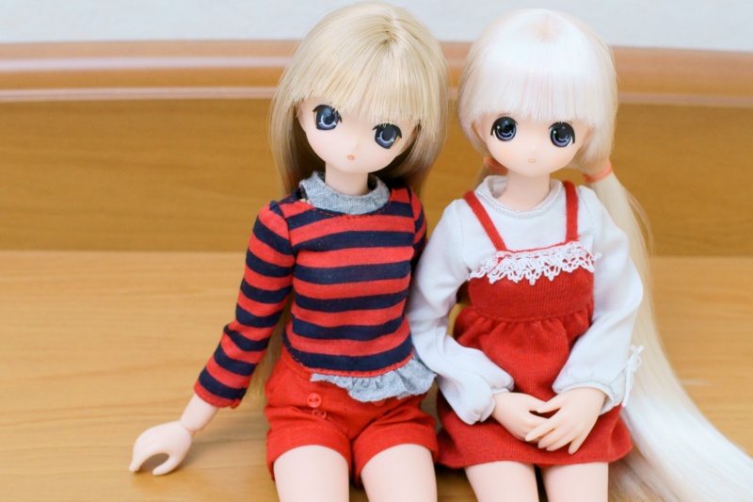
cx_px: 376
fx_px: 1098
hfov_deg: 37.9
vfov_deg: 25.7
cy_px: 251
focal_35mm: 52
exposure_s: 1/60
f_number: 8
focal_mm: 35
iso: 400
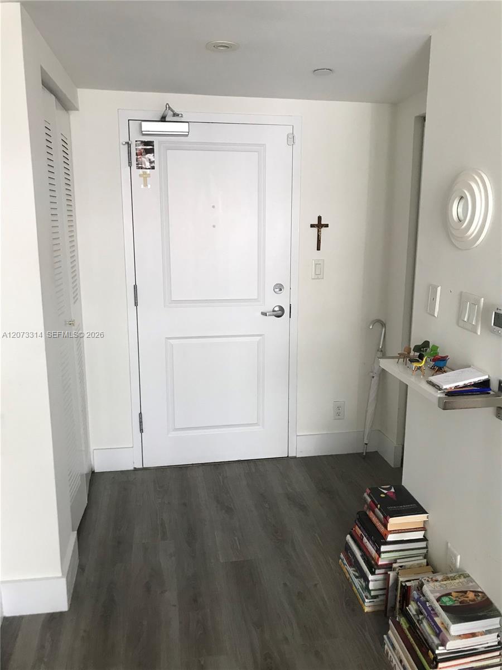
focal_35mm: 28
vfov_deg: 63.4
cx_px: 251
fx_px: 541
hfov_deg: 49.7
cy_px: 335
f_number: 1.8
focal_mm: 3.99
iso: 40
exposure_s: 1/17
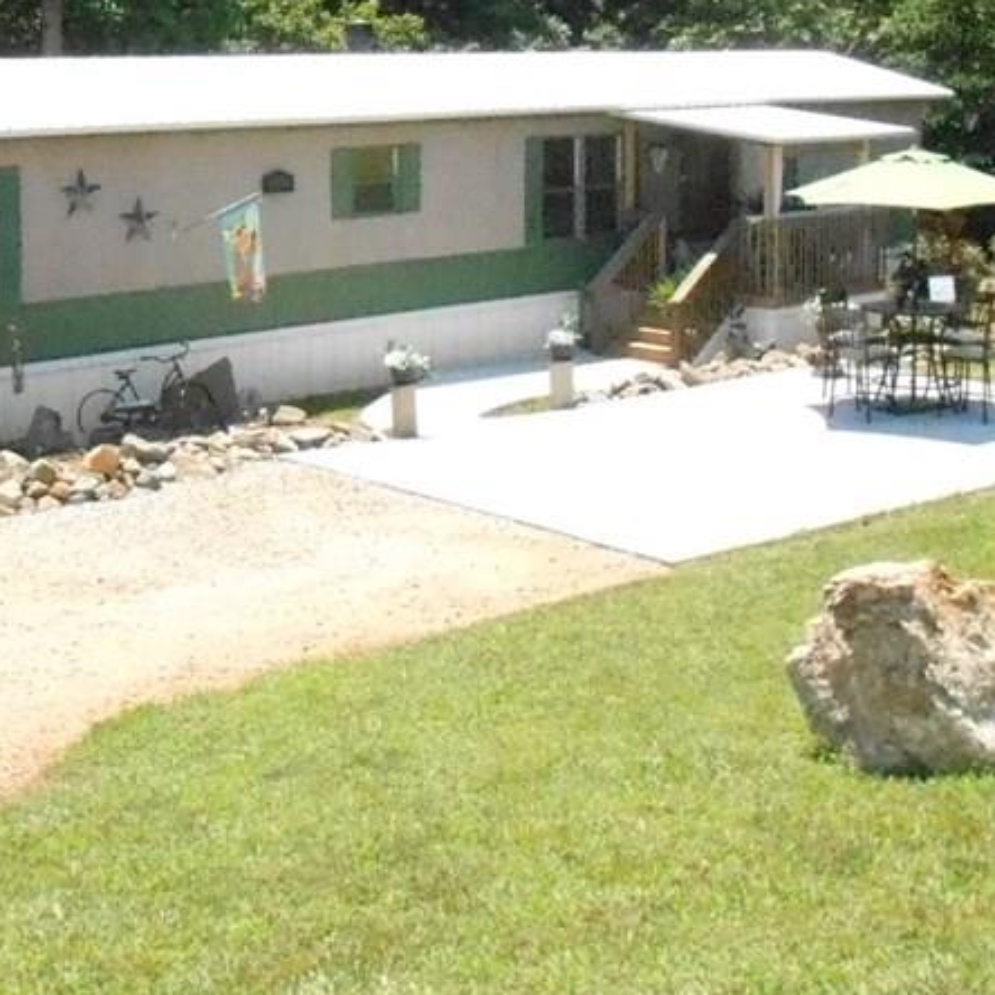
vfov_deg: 31.1
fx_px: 1724
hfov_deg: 31.6
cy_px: 157
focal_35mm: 53
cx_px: 244
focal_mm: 4.6
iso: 1600
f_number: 11.5
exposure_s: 1/640
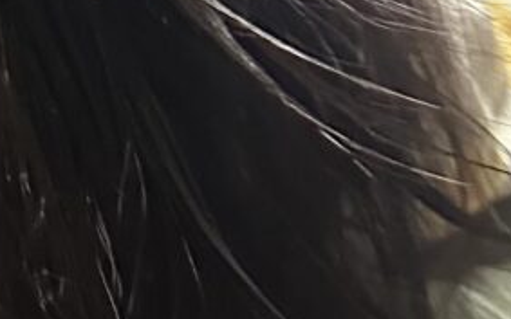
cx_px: -143
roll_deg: +5.2
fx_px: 1281
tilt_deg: -11.8
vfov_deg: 13.2
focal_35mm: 92
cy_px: -193
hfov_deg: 20.7
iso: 800
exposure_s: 1/60
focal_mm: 6.86
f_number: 1.78
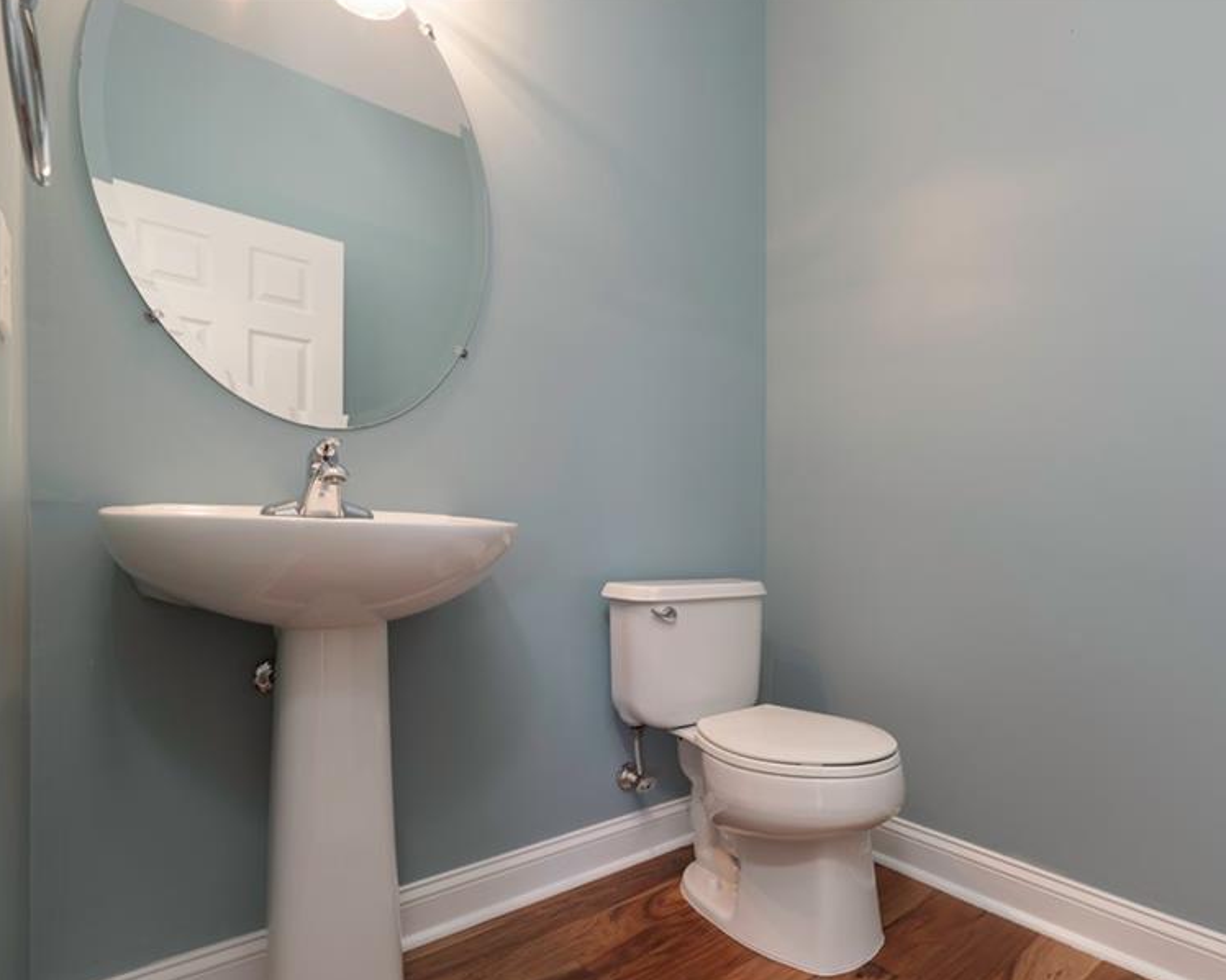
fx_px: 653
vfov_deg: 73.5
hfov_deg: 84.1
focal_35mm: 18
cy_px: 550
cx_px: 793
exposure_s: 1/20
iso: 320
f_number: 5.6
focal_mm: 14
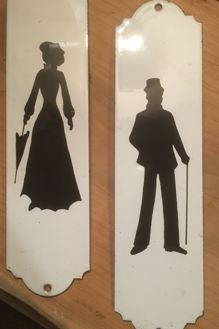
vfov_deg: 60.3
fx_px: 283
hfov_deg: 42.2
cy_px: 166
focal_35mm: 31
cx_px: 123
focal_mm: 4.15
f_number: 2.2
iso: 250
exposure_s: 1/33
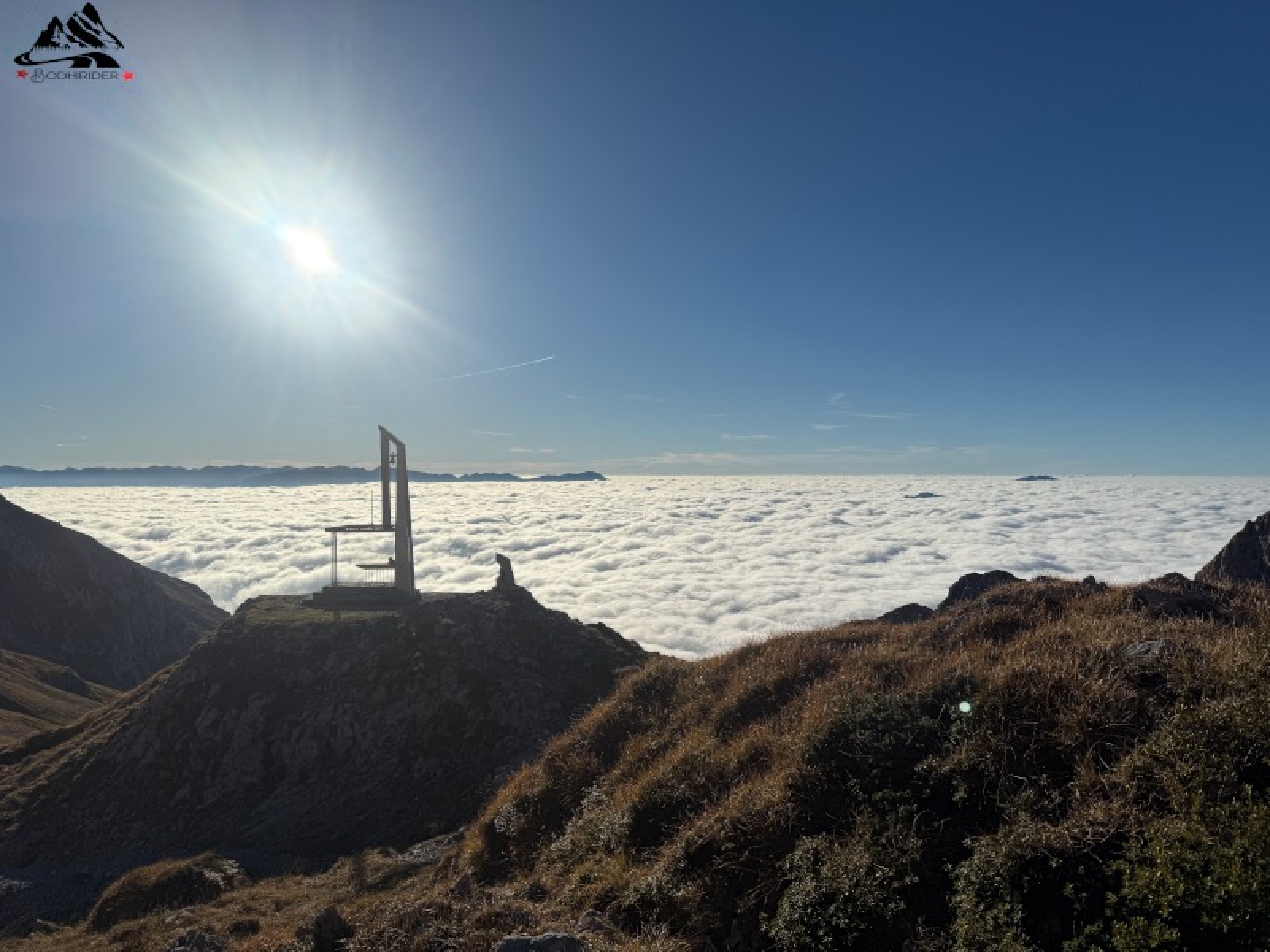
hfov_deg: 71.6
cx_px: 635
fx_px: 881
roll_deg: +0.0
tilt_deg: -0.2
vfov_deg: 56.8
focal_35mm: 24
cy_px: 476
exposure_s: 1/22727
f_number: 1.78
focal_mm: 6.76
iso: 64
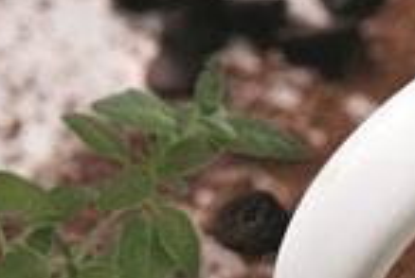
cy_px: 7
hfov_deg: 4.8
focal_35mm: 431
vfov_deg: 3.2
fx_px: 4979
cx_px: 495
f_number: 9
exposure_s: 1/200
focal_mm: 105
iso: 200
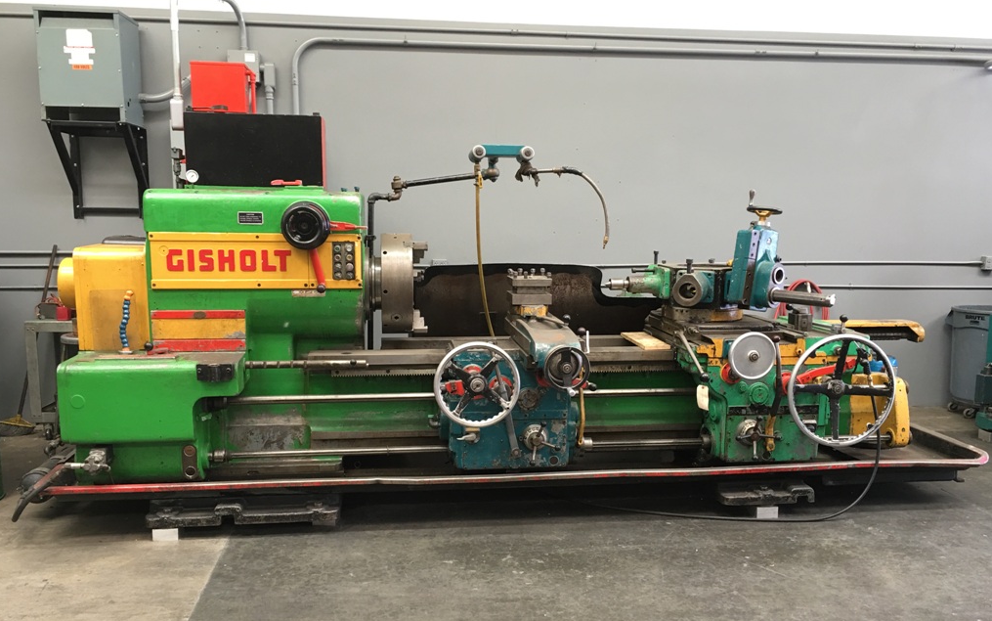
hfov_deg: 61.2
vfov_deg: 40.6
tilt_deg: -8.0
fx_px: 838
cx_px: 496
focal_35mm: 31
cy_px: 343
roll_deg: -0.1
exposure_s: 1/15
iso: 40
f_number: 2.2
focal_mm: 4.15
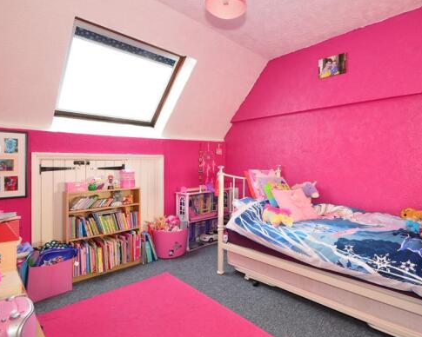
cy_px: 159
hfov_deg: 81.9
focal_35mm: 19
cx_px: 261
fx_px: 237
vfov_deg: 70.8
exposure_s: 1/3
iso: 400
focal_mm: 10
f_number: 11
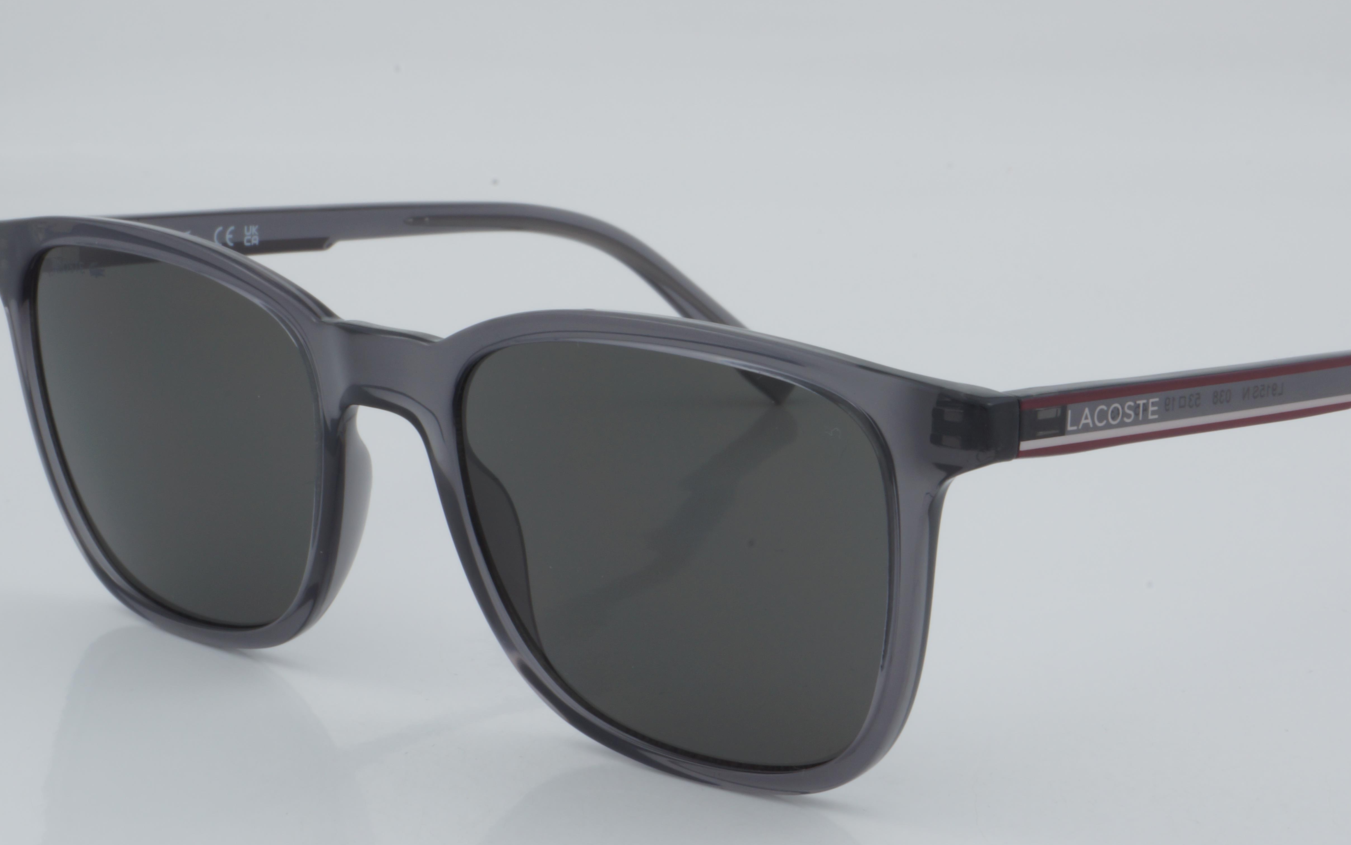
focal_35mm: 86
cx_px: 804
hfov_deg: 24.1
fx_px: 3153
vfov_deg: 15.2
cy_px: 499
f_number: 29
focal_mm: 45
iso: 100
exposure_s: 1/4
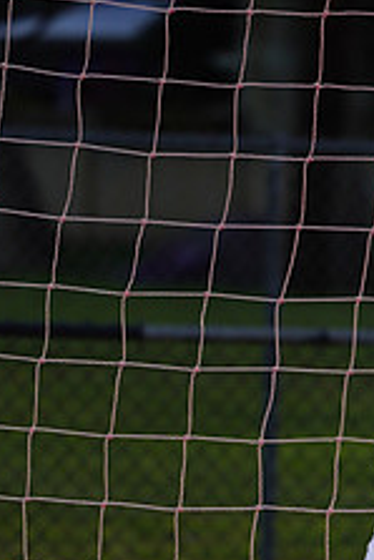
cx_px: 430
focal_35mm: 588
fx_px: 9148
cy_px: 698
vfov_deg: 3.5
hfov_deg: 2.3
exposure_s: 1/250
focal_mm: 226
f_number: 5.6
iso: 200
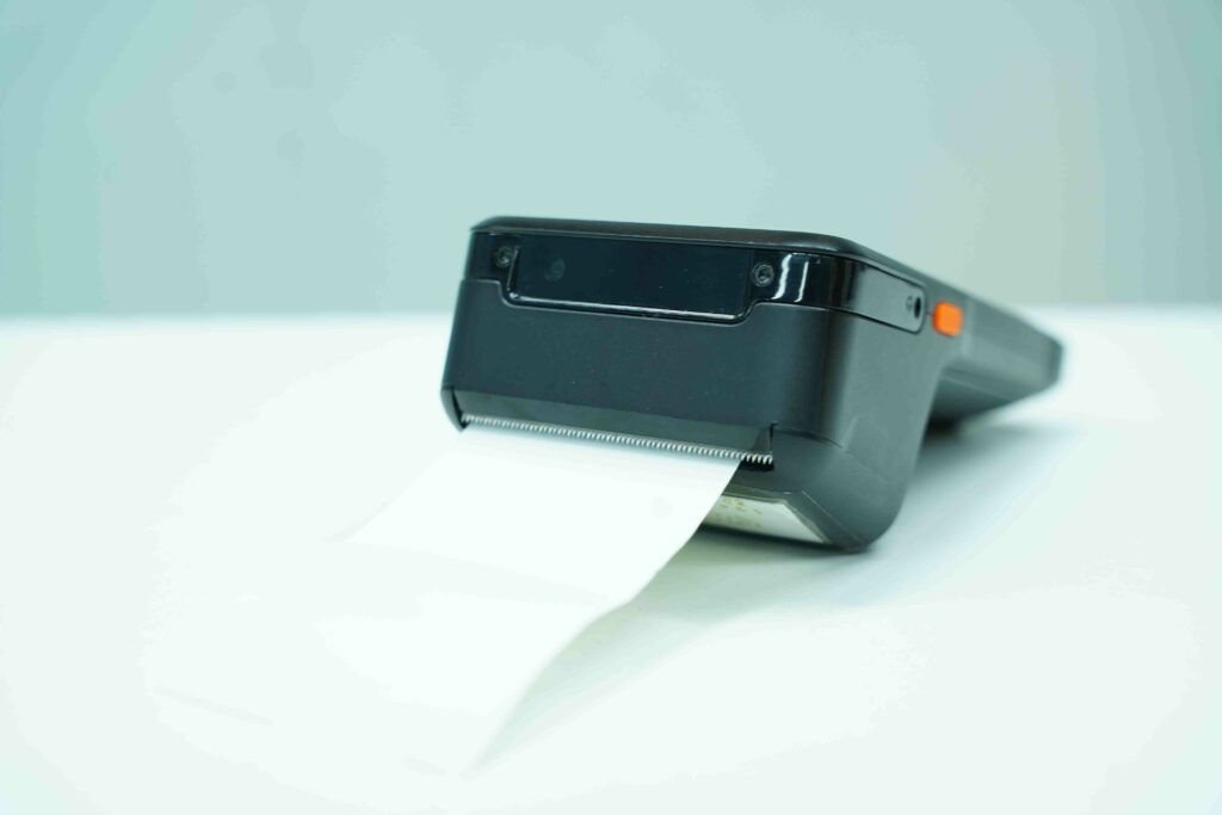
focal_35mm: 45
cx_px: 611
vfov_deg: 30.1
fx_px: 1514
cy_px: 408
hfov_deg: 44.0
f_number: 5
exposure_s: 1/40
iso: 500
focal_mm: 44.6
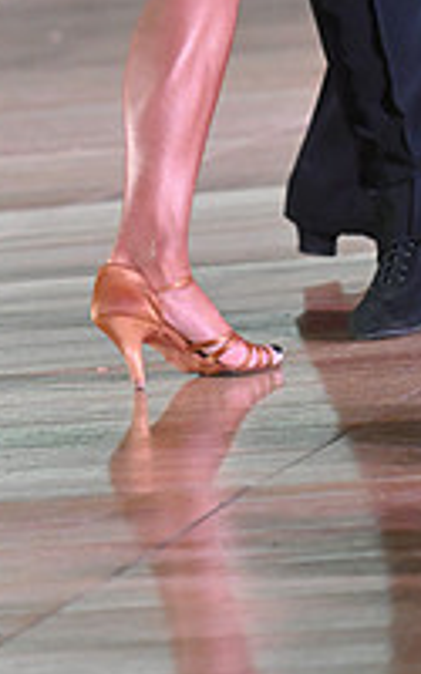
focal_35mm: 325
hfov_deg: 4.0
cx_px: 278
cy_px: -192
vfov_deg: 6.4
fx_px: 5966
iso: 5000
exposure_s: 1/400
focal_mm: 110
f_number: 4
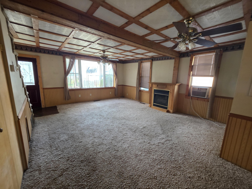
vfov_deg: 89.9
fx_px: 95
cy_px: 94
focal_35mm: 13
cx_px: 126
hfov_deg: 106.2
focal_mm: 2.2
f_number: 1.9
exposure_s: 1/60
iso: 160
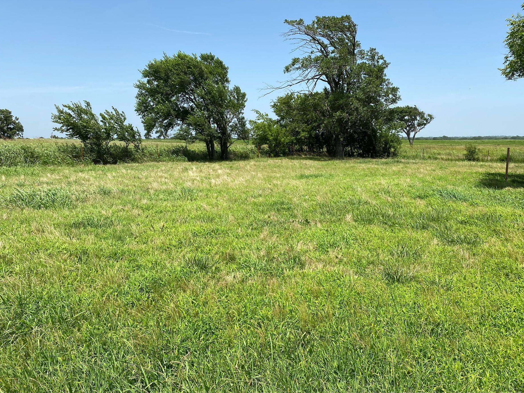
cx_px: 269
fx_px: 409
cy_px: 203
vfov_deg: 51.4
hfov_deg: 65.3
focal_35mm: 27
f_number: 1.8
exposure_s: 1/2463
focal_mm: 4.25
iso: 32
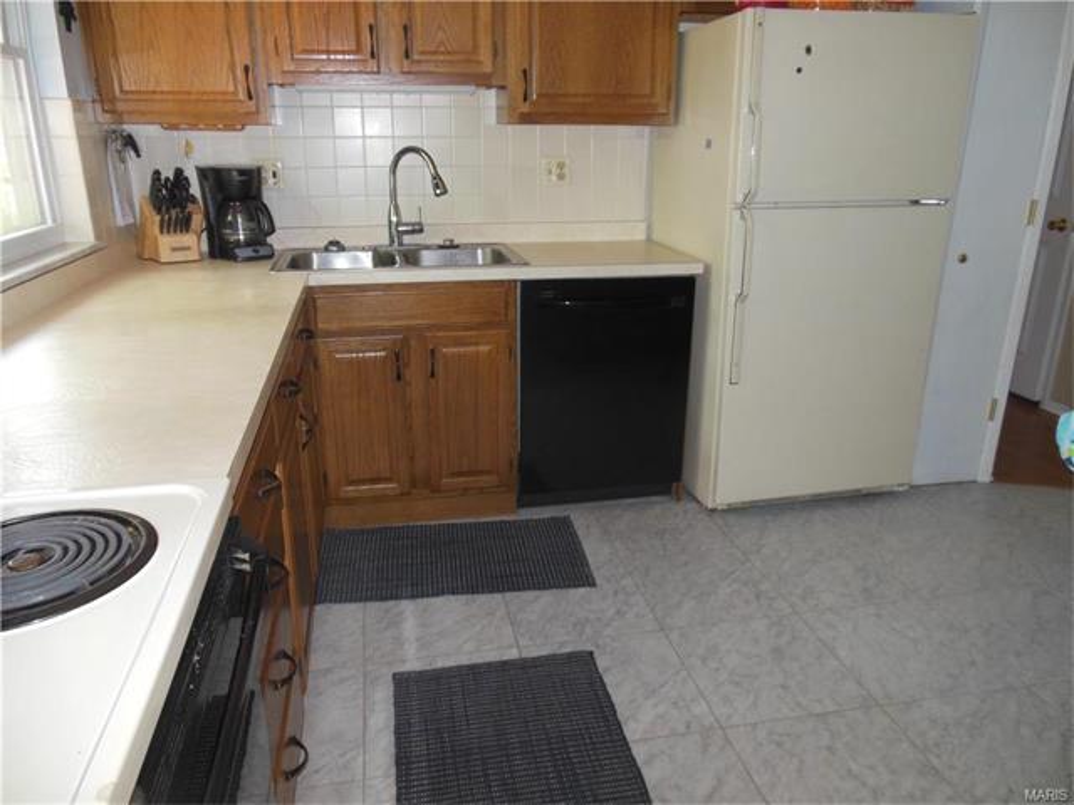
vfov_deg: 54.9
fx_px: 776
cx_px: 537
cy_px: 402
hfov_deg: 69.4
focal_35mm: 25
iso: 200
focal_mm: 4.5
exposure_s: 1/25
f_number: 3.2
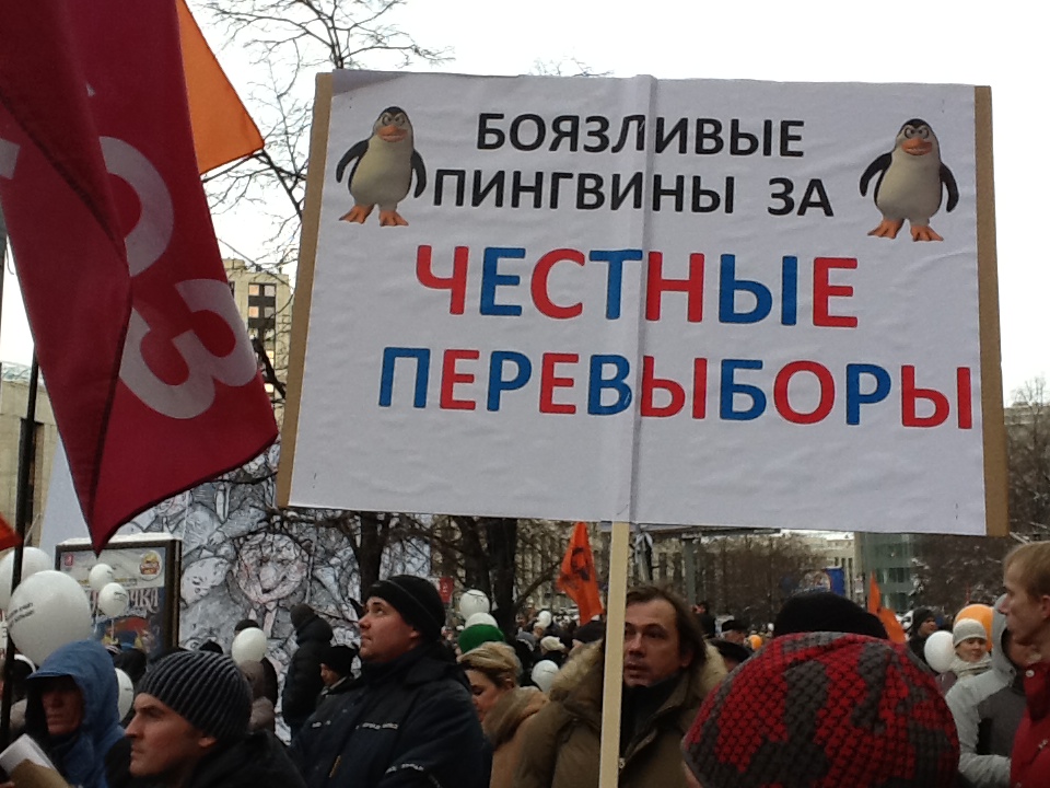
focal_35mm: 32
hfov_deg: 56.8
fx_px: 971
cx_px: 525
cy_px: 394
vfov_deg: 44.2
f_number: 2.4
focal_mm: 2.03
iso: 64
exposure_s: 1/219
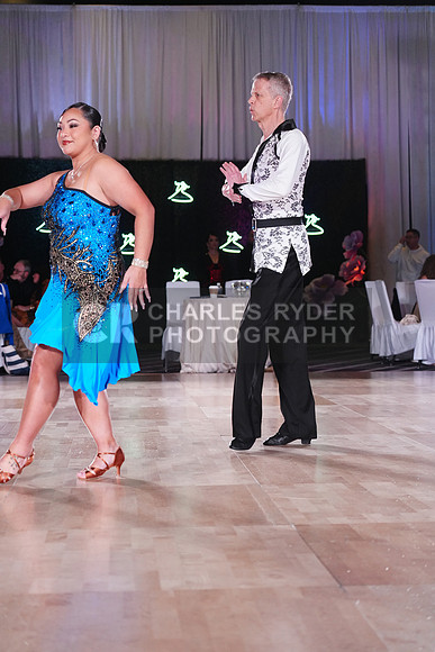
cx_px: 218
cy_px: 326
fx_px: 1268
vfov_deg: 28.8
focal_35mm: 70
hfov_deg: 19.5
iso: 2500
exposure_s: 1/400
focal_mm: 70
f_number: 4
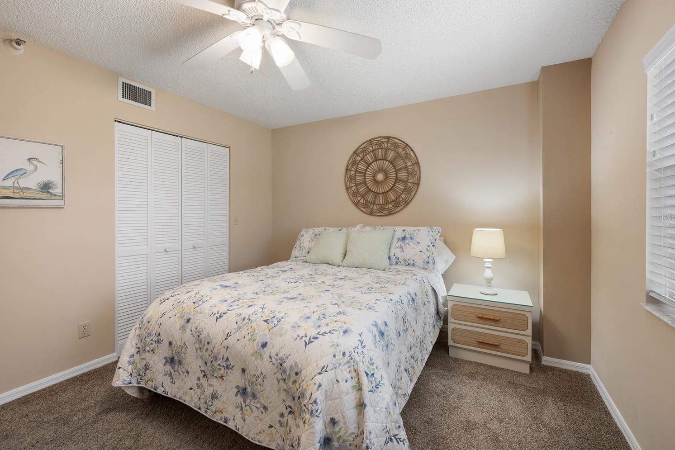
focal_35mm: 16
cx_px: 335
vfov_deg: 75.4
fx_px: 291
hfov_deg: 98.4
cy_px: 217
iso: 400
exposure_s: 1/20
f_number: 7.1
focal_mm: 14.5
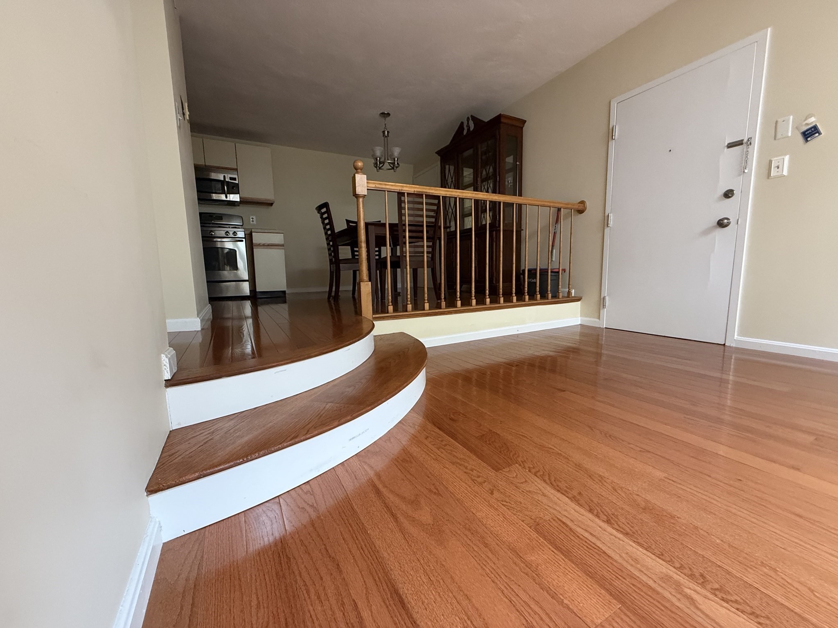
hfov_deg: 102.1
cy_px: 314
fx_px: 339
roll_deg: +1.1
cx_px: 419
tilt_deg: -7.1
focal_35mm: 14
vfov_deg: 85.7
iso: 500
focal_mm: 2.22
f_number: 2.2
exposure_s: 1/60
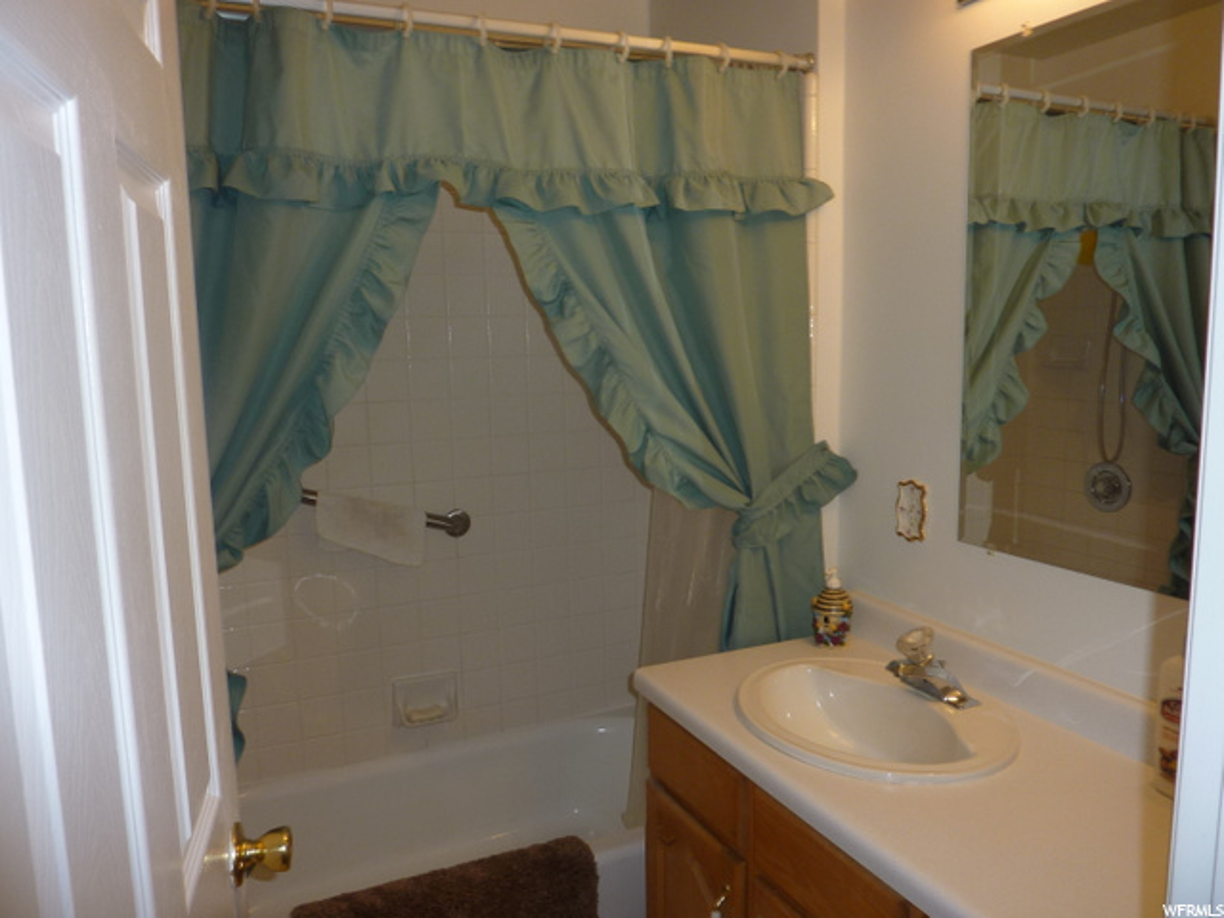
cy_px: 459
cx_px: 612
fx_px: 884
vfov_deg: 54.9
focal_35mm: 25
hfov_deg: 69.4
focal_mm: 4.1
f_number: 3.3
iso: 100
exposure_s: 1/30
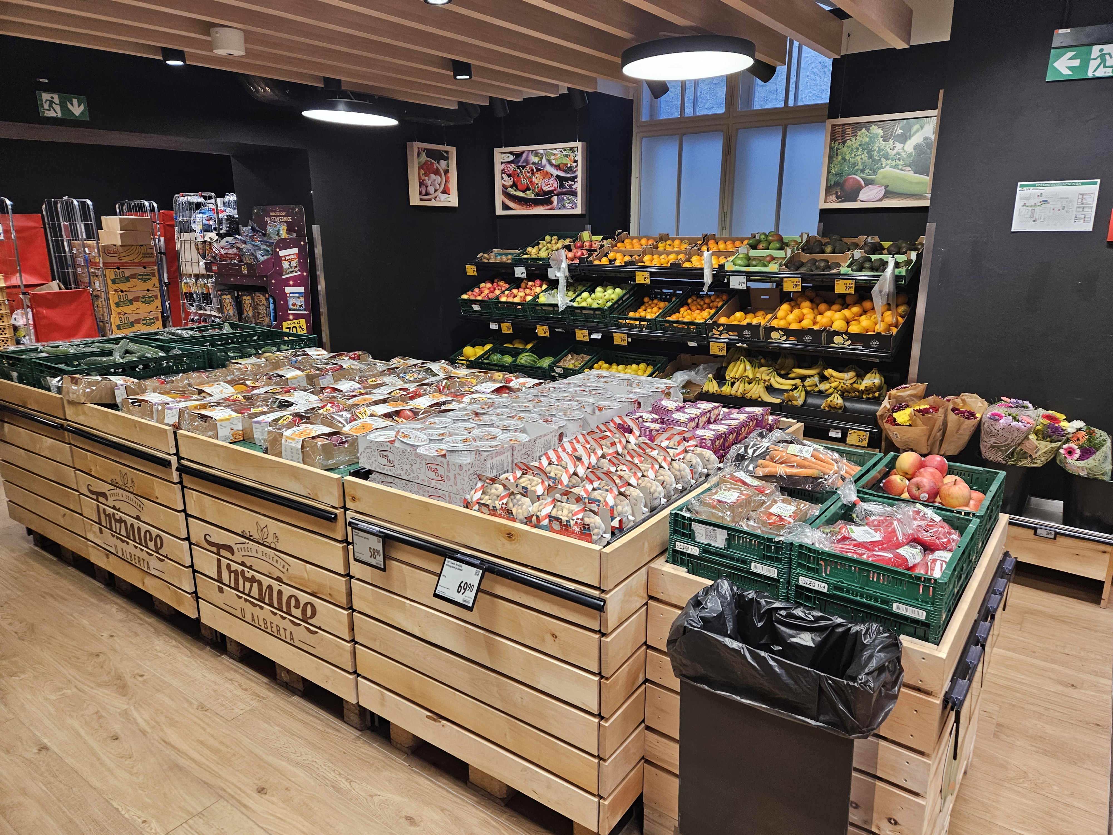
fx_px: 740
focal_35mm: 23
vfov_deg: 58.9
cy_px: 418
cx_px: 556
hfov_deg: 73.9
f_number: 1.8
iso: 200
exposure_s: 1/180
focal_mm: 5.4
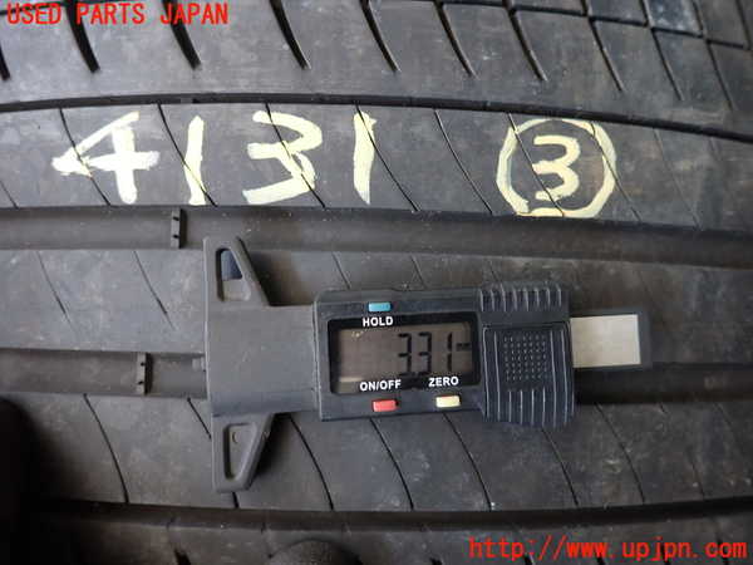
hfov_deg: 69.4
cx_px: 376
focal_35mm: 25
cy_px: 282
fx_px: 544
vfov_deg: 54.9
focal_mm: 4.5
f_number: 2
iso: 200
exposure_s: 1/50
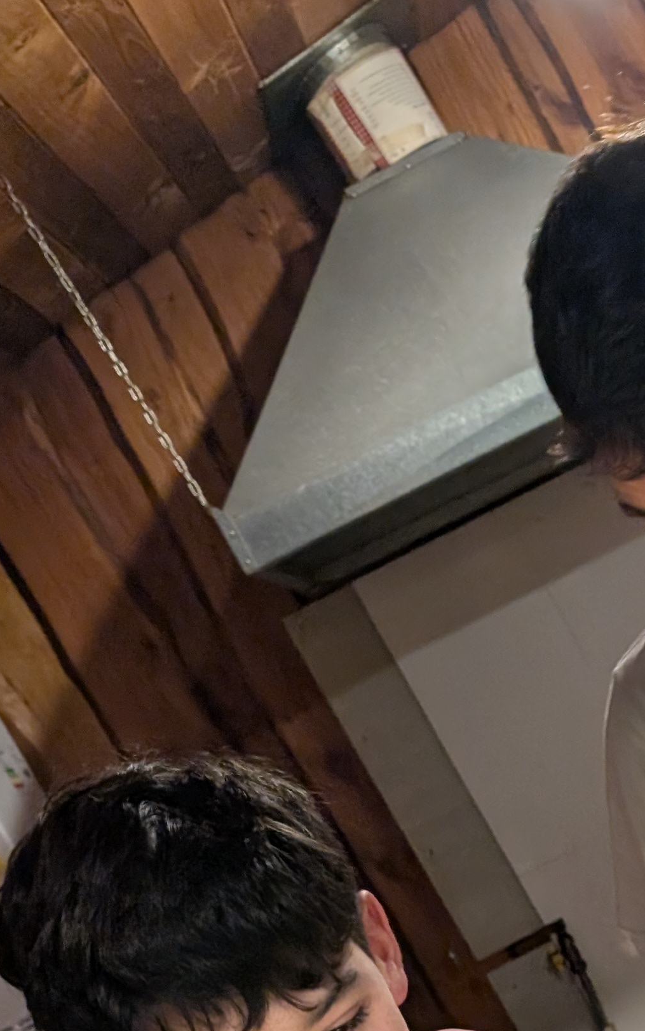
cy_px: 938
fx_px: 1800
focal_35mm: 64
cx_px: 851
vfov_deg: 30.5
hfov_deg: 18.8
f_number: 1.68
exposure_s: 1/138
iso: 357
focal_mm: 6.9
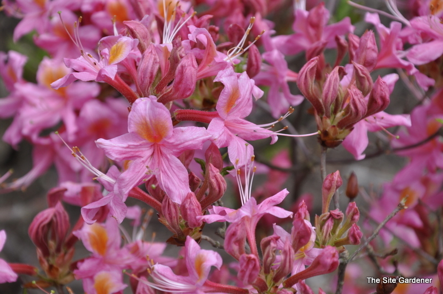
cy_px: 147
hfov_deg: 13.1
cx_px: 222
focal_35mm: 158
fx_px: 1936
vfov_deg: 8.7
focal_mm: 105
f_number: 8
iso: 200
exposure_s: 1/250
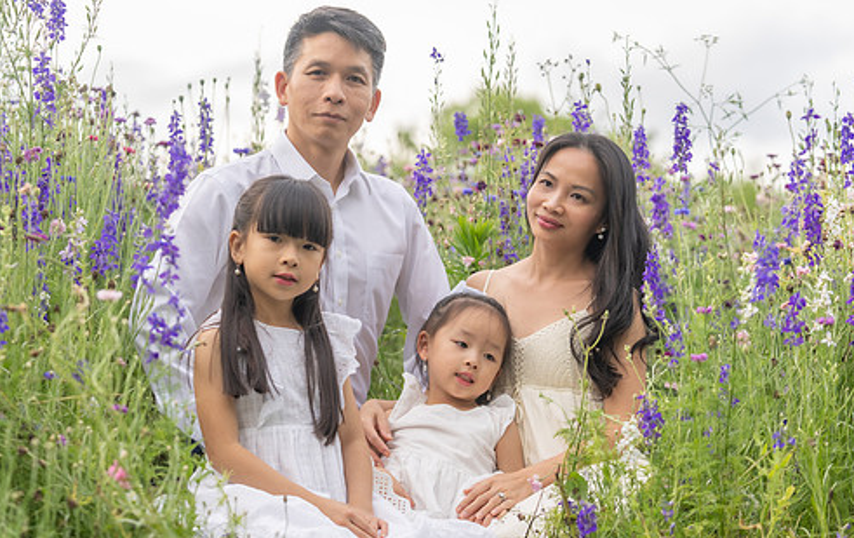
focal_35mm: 110
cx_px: 390
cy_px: 323
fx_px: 2565
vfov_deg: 12.0
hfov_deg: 18.9
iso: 200
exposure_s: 1/400
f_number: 3.5
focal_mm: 88
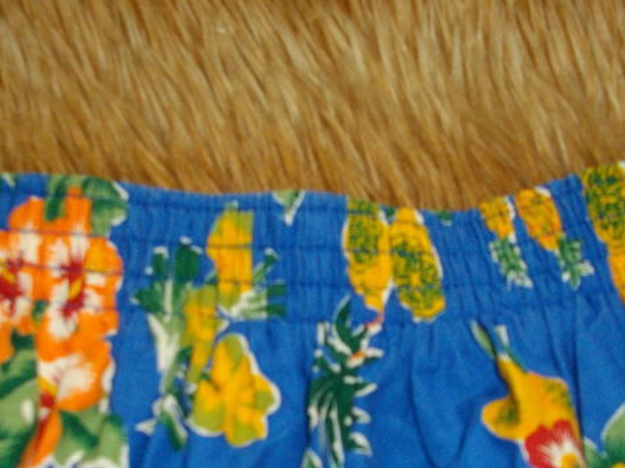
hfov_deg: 28.5
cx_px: 279
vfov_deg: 21.4
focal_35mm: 68
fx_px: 1227
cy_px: 349
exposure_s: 1/50
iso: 200
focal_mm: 5.7
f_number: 2.9
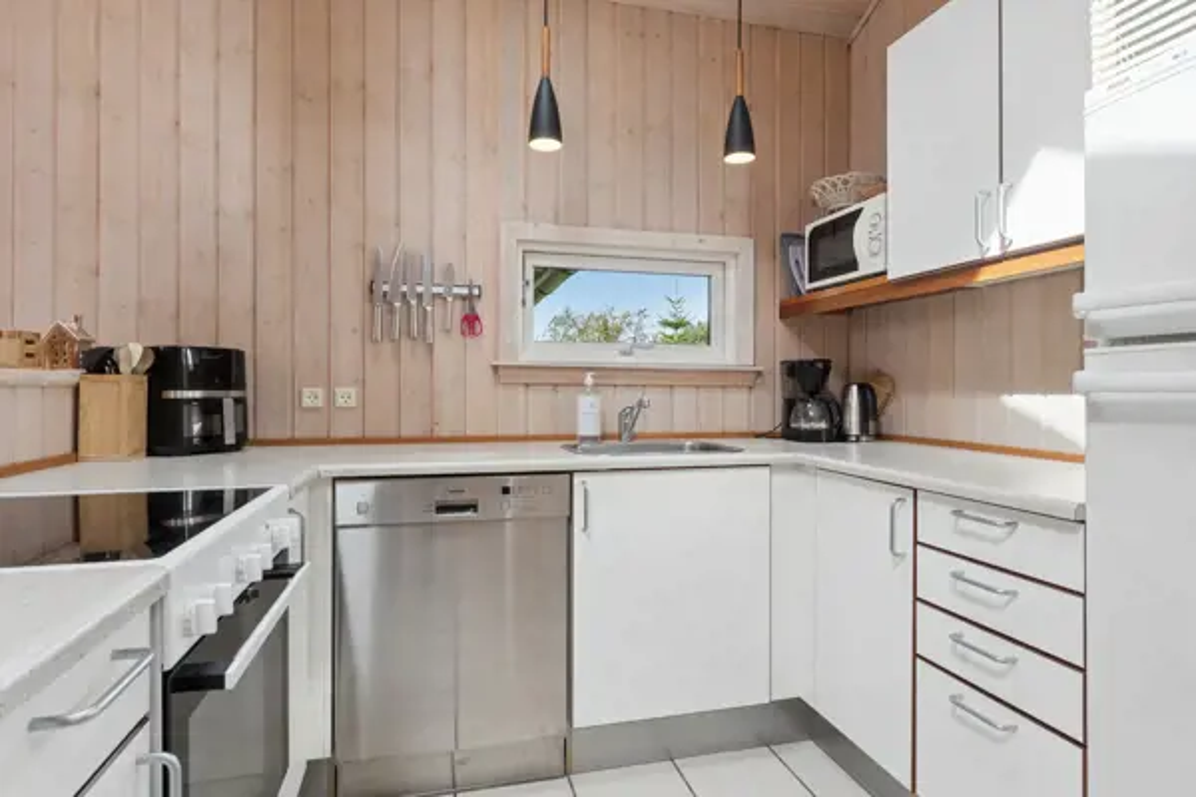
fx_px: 673
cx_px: 598
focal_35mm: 20
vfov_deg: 61.3
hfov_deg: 83.3
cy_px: 398
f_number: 8
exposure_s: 1/50
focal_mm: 13.5
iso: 200
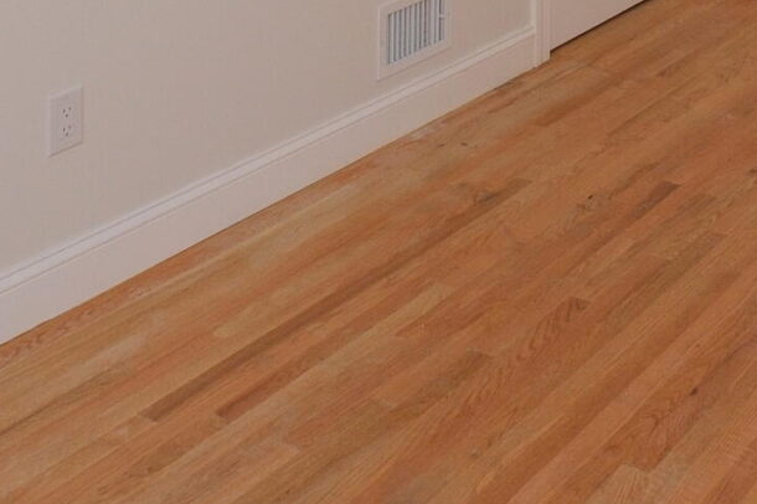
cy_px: -441
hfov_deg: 29.7
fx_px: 1324
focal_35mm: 63
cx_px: 764
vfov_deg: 17.1
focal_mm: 10
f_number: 7.1
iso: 800
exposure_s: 1/125
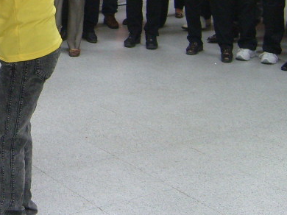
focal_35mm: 92
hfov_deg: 20.0
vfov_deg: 15.4
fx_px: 762
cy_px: -46
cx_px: -60
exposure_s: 1/45
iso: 160
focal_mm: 5.8
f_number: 2.8
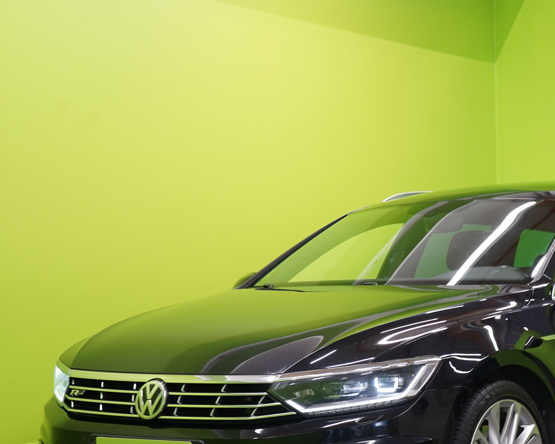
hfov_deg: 21.5
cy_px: 321
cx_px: 438
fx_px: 1446
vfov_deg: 17.4
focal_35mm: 88
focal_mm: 51
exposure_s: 1/30
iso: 400
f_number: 5
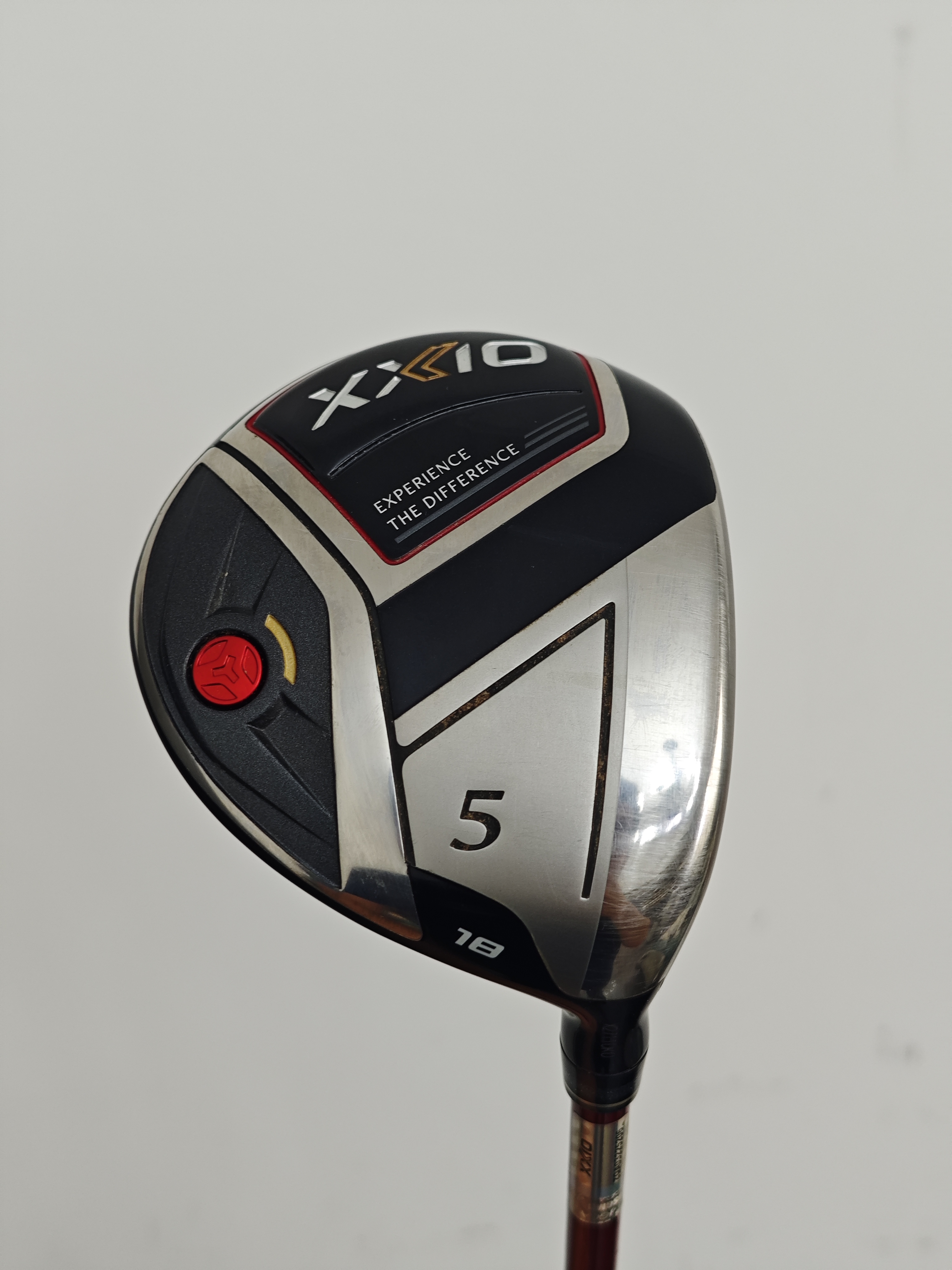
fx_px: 1687
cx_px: 476
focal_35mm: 46
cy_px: 635
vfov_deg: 41.2
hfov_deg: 31.5
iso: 200
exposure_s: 1/100
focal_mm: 6.55
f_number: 1.6
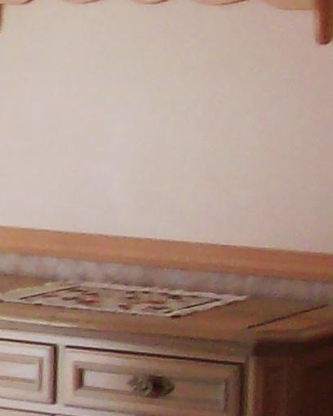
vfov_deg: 10.8
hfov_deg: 7.9
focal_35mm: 178
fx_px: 2194
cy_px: 259
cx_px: -541
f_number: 2.7
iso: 80
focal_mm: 6
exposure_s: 1/123
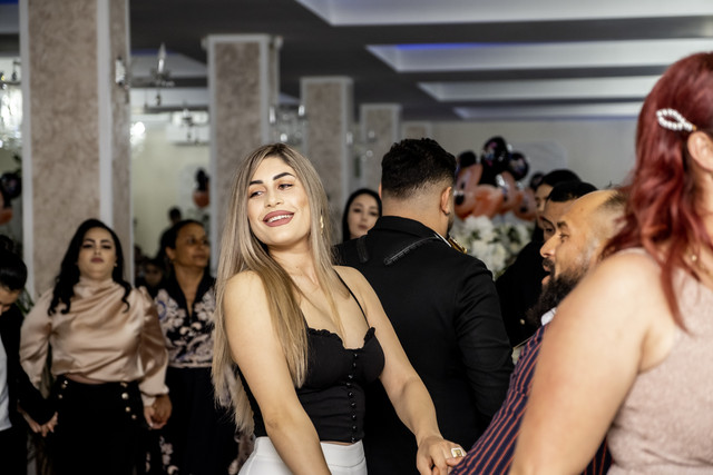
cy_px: 238
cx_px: 356
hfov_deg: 24.5
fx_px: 1644
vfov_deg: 16.5
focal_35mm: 83
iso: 1250
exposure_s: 1/160
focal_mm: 55
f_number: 2.8
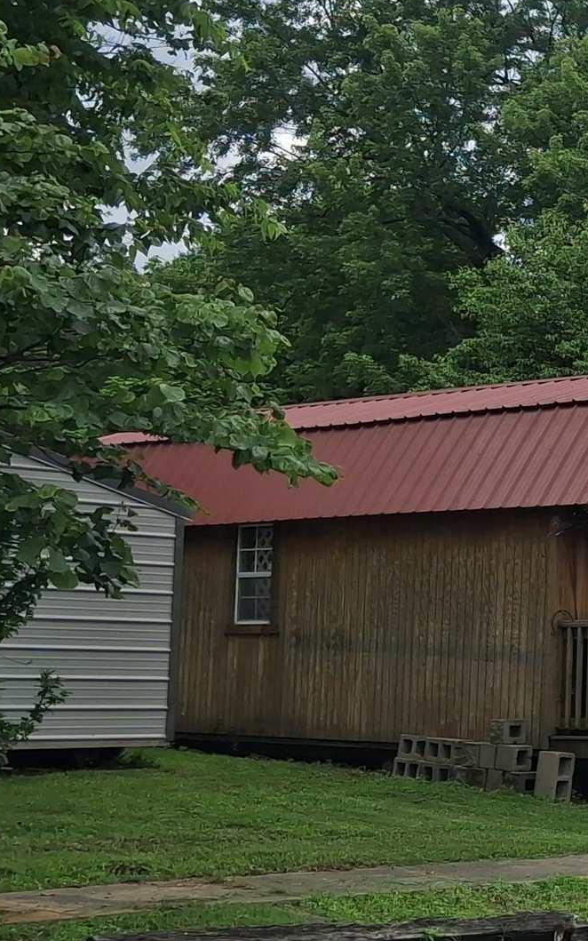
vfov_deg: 24.9
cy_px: 474
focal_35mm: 83
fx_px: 2128
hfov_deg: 13.3
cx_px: 1212
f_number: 1.8
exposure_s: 1/714
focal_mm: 4
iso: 20
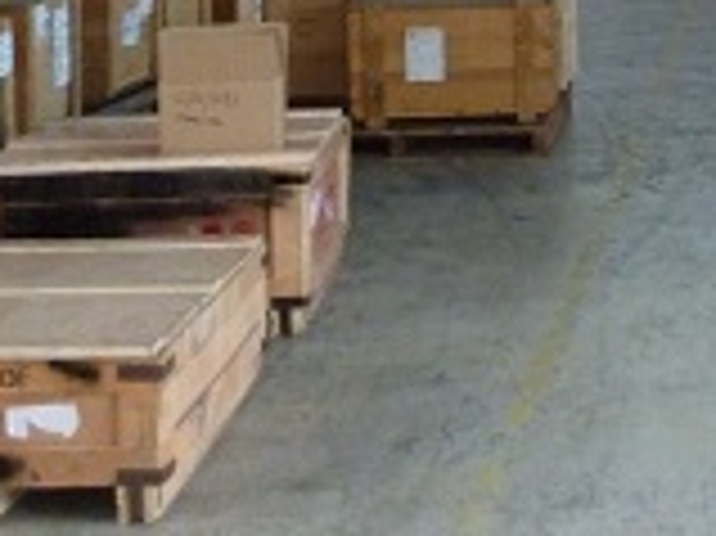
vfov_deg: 14.4
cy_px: -329
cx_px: 745
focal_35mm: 94
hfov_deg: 20.1
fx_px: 1943
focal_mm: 5
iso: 400
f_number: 3.1
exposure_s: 1/60
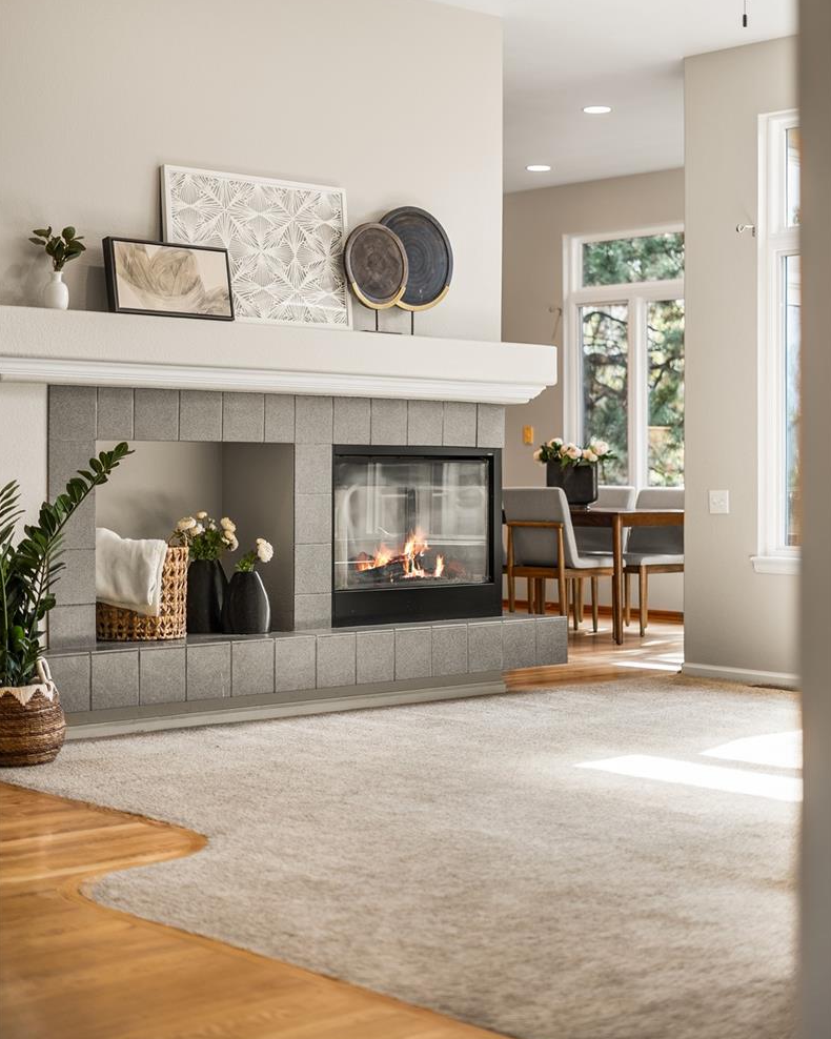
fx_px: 1753
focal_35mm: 57
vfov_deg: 33.0
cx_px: 416
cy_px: 433
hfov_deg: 26.7
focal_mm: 50
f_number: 1.8
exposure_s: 1/50
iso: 200
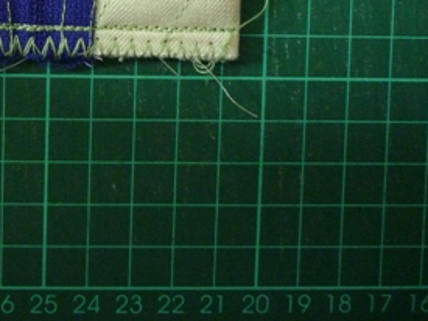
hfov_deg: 26.1
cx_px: 40
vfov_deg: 19.7
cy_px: -16
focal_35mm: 72
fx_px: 890
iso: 400
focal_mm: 5.5
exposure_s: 1/13
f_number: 2.8
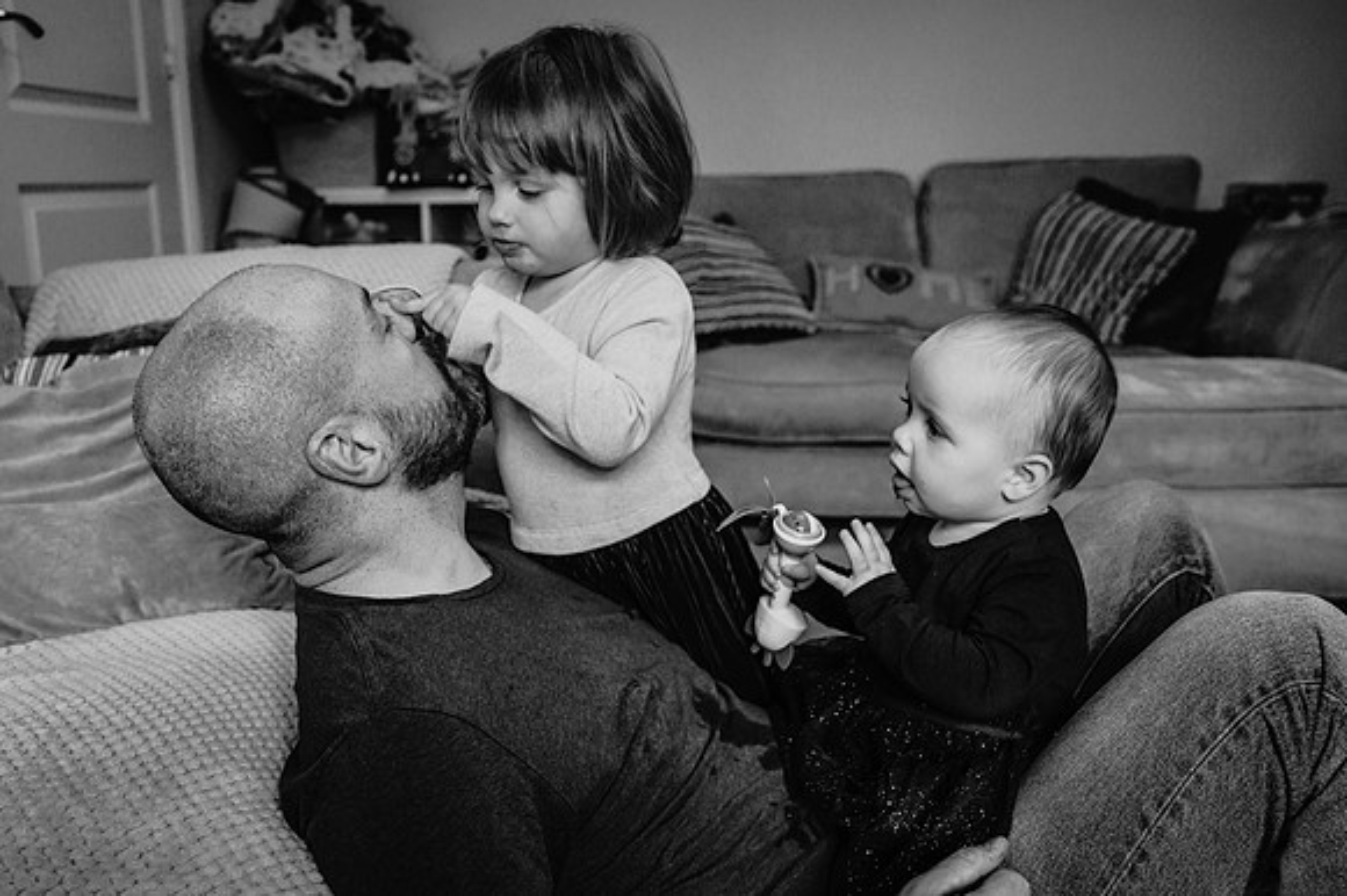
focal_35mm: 35
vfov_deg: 37.8
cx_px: 674
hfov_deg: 54.5
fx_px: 1309
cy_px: 448
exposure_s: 1/160
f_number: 4.5
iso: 2000
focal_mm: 35
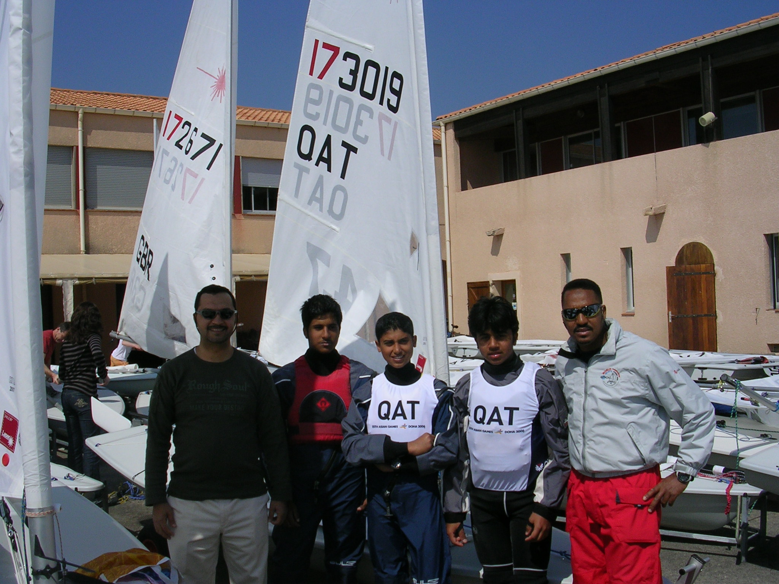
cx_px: 390
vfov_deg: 37.7
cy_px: 292
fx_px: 855
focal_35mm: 38
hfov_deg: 49.0
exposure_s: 1/883
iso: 50
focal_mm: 5.8
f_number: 5.6
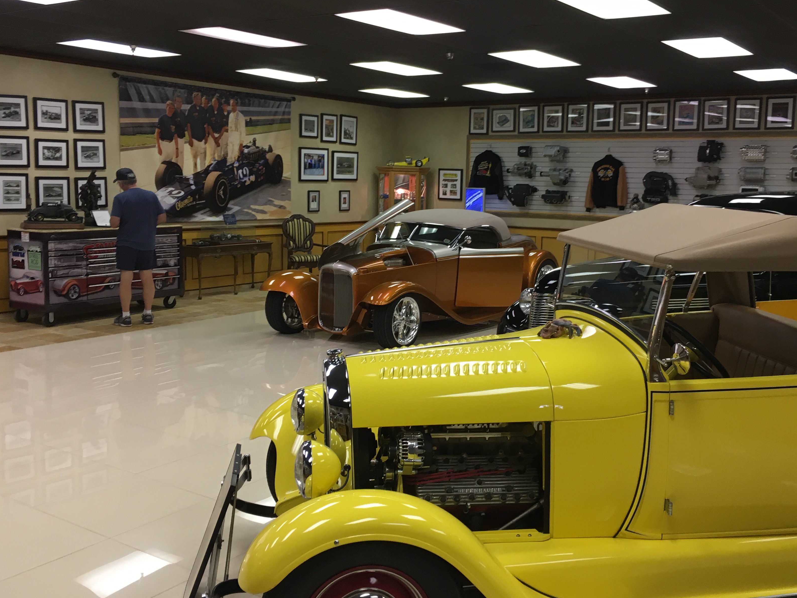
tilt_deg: -5.7
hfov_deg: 50.1
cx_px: 439
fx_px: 852
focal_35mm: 37
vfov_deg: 38.6
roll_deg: -1.8
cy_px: 277
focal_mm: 4.15
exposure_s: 1/30
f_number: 2.2
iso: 50
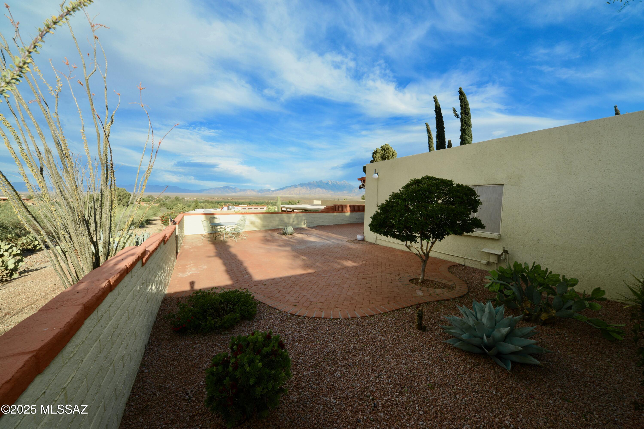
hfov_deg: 112.6
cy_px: 214
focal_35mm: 12
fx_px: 215
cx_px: 322
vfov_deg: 90.0
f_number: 18
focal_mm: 12
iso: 250
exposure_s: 1/100
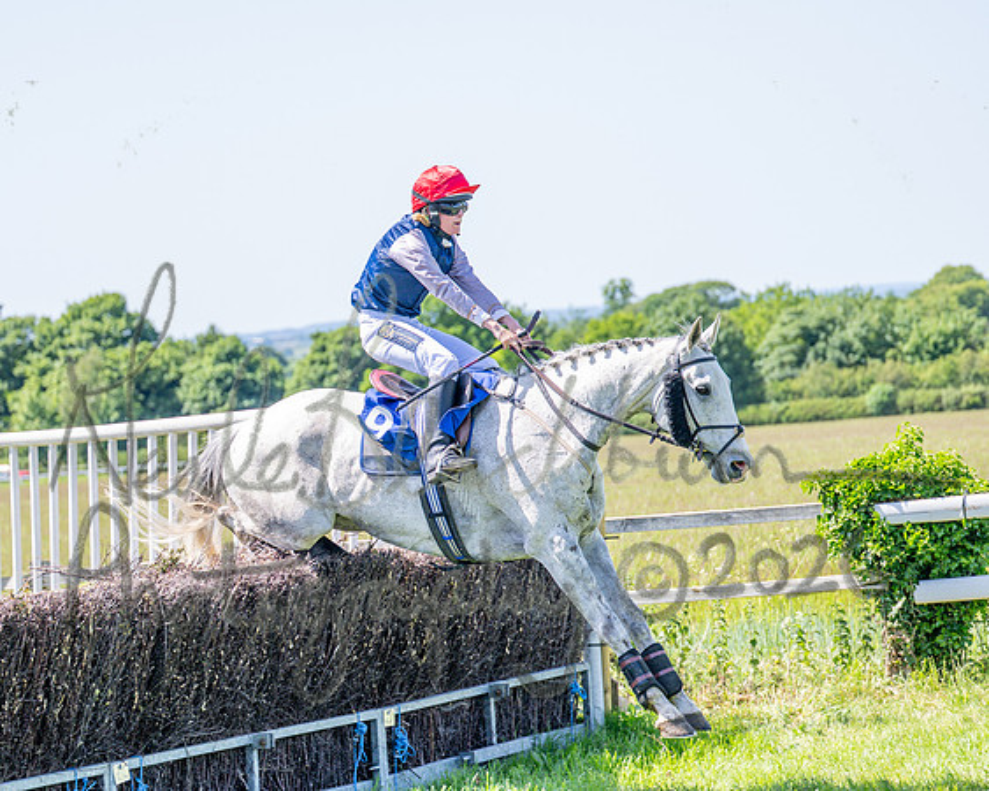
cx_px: 395
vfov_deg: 13.0
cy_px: 396
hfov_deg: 16.2
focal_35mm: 118
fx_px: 3462
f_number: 2.8
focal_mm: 70
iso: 200
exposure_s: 1/1600
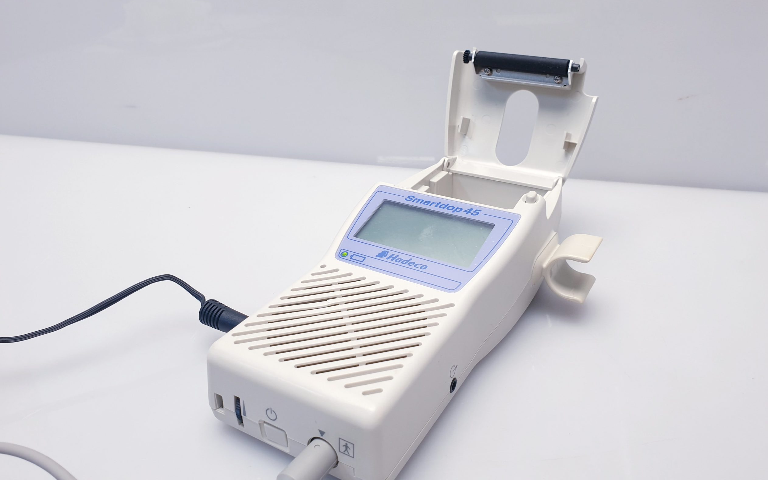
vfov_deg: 44.5
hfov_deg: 66.5
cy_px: 255
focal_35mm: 28
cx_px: 390
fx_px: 586
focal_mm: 4.3
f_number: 2.4
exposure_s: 1/50
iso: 50
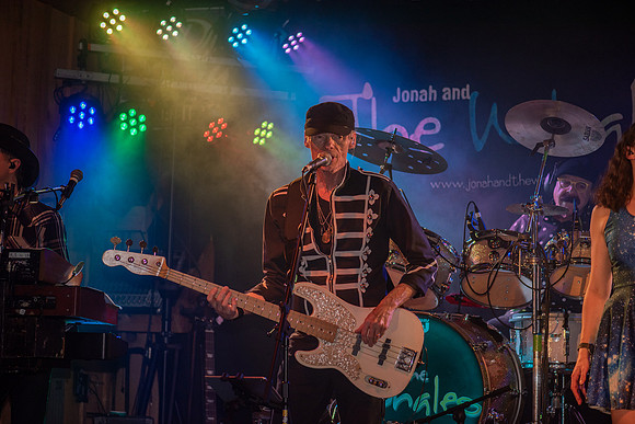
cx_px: 318
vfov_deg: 13.0
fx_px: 1852
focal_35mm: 105
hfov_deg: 19.5
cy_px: 212
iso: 400
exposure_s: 1/320
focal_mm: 105
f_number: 2.8
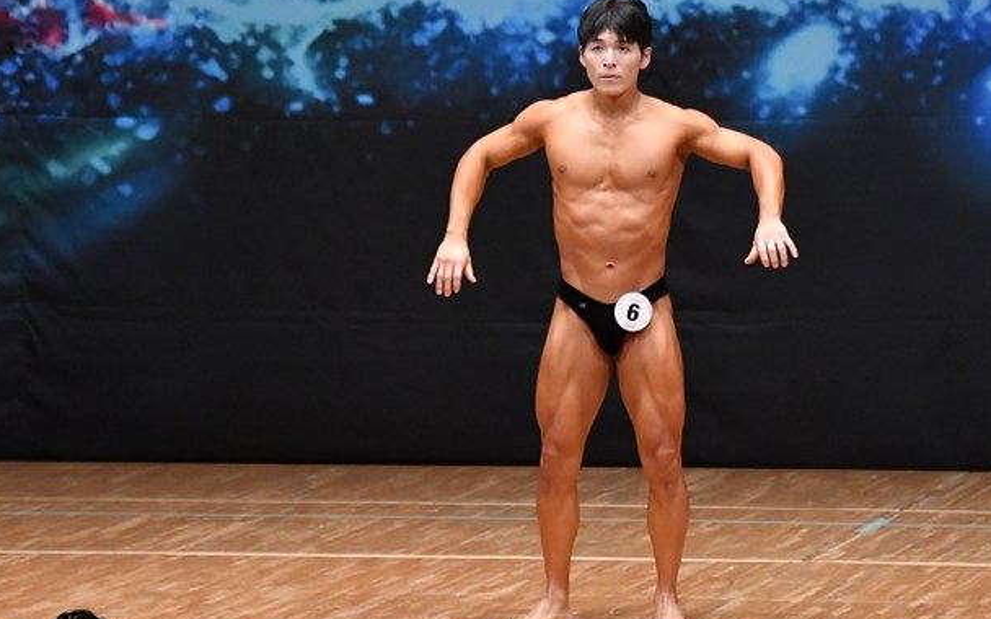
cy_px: 282
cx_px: 545
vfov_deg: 4.0
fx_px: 8940
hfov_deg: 6.3
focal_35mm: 331
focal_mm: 170
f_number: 5.6
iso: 6400
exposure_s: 1/400
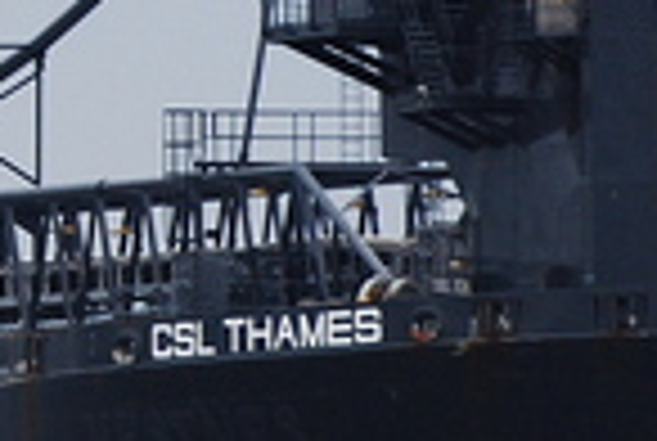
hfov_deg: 1.4
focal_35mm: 1521
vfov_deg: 0.9
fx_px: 27810
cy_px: 50
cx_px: -454
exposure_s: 1/400
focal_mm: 185
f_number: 5.3
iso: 400
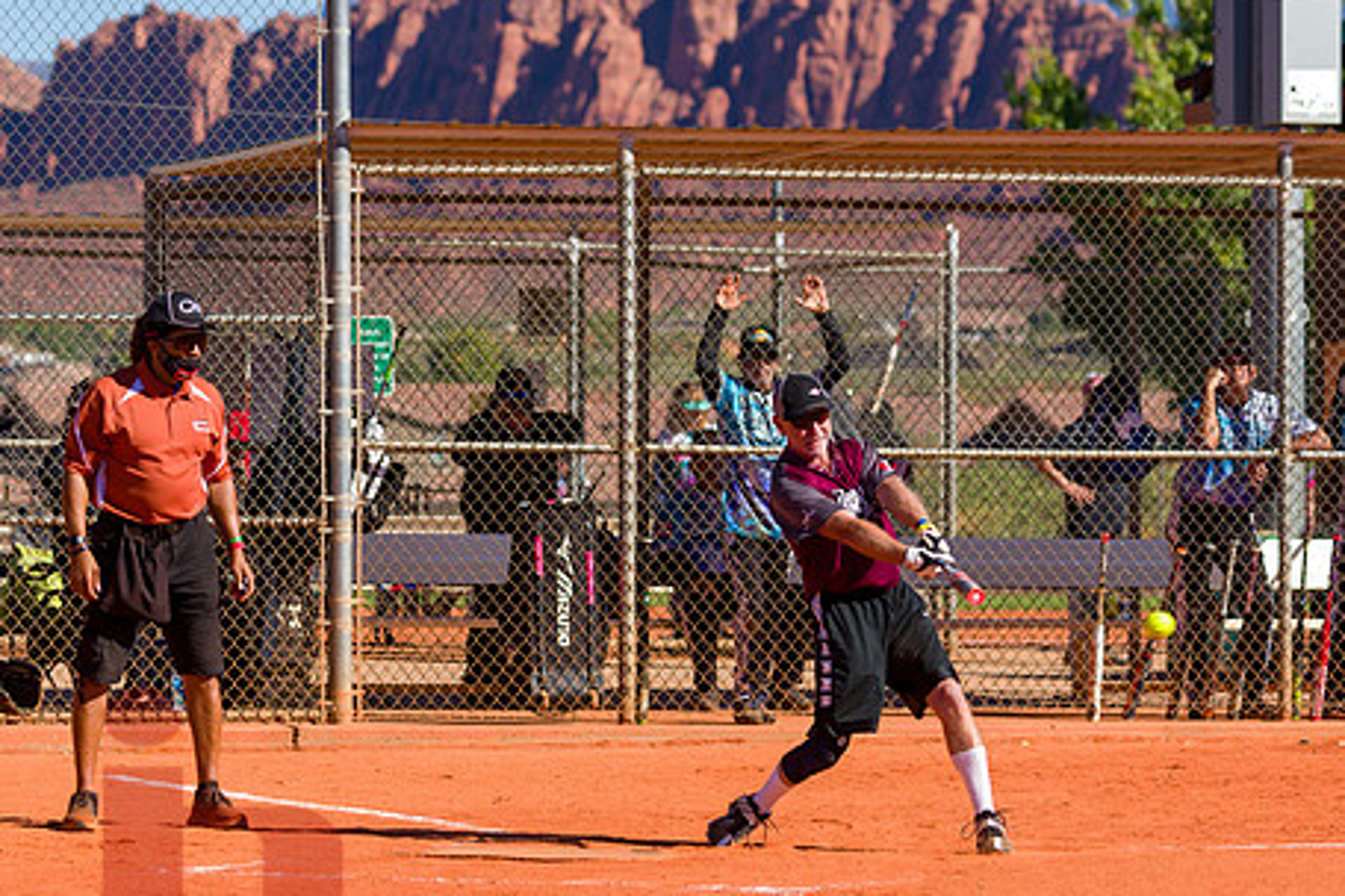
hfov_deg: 9.4
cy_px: 472
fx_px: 8219
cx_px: 615
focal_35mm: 220
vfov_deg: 6.2
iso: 400
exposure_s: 1/1600
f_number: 5
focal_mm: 155
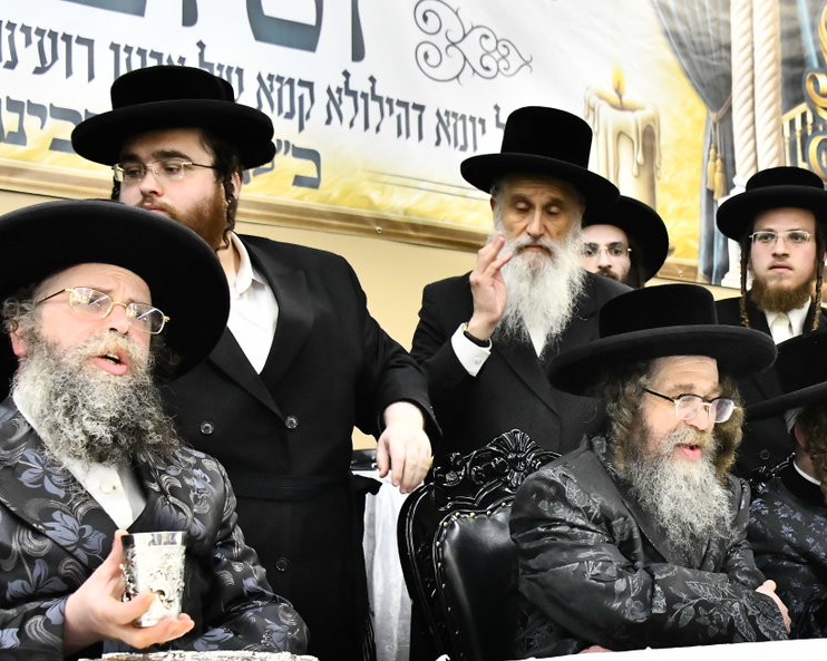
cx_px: 645
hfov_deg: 29.9
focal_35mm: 62
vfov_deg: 24.5
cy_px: 430
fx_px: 1517
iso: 5000
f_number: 5.6
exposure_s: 1/200
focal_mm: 35
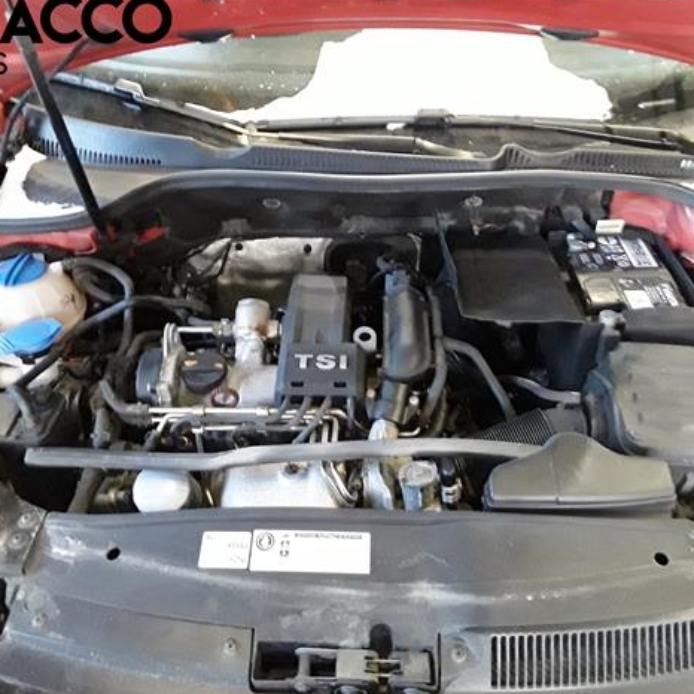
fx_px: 771
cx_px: 362
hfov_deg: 48.4
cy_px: 350
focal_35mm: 34
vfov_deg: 48.5
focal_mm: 2.91
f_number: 1.9
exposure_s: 1/20
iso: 640
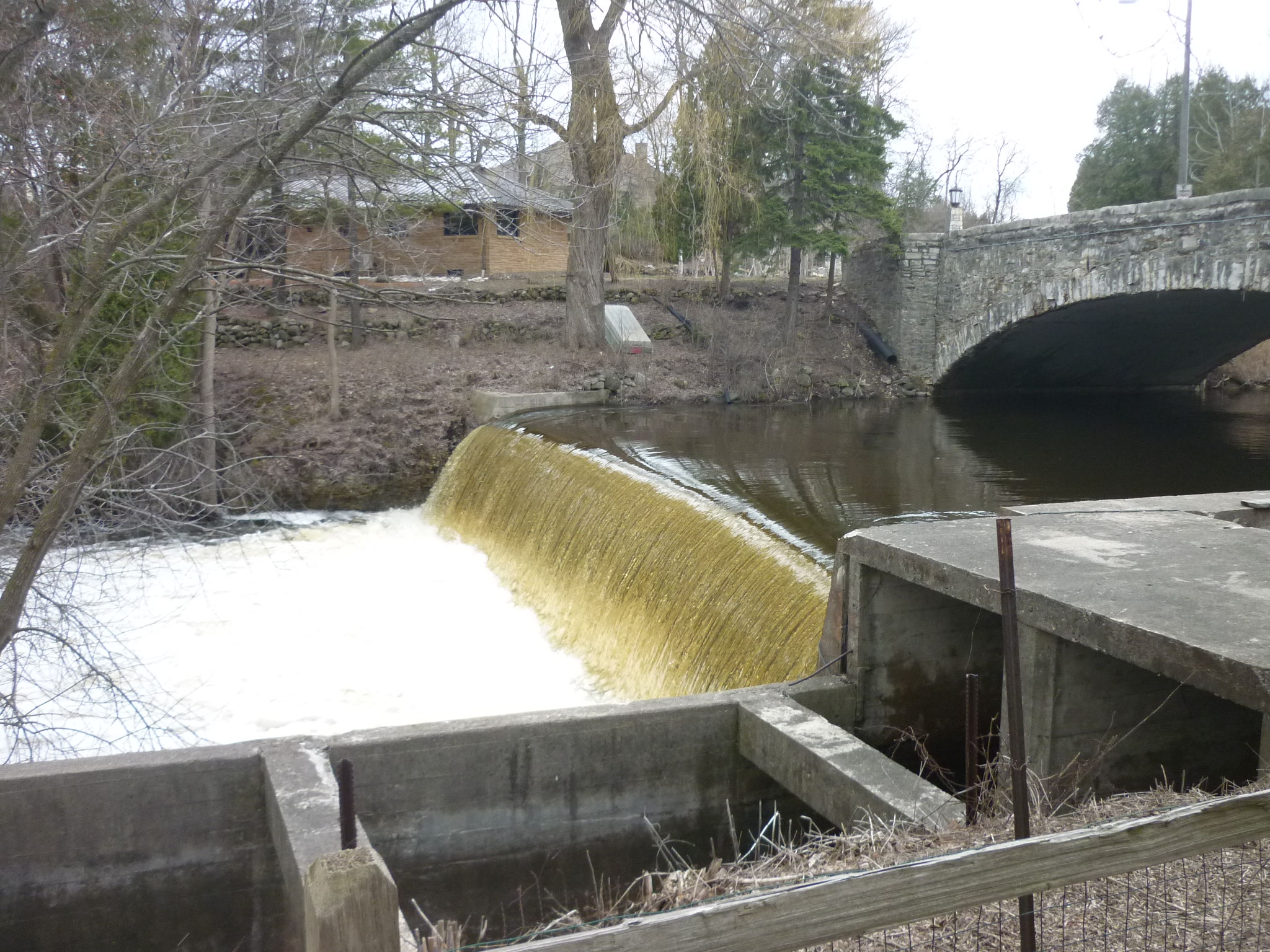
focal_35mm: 33
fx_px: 1211
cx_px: 635
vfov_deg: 42.9
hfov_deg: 55.4
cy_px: 476
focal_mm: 5.5
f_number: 2.8
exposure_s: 1/640
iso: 200
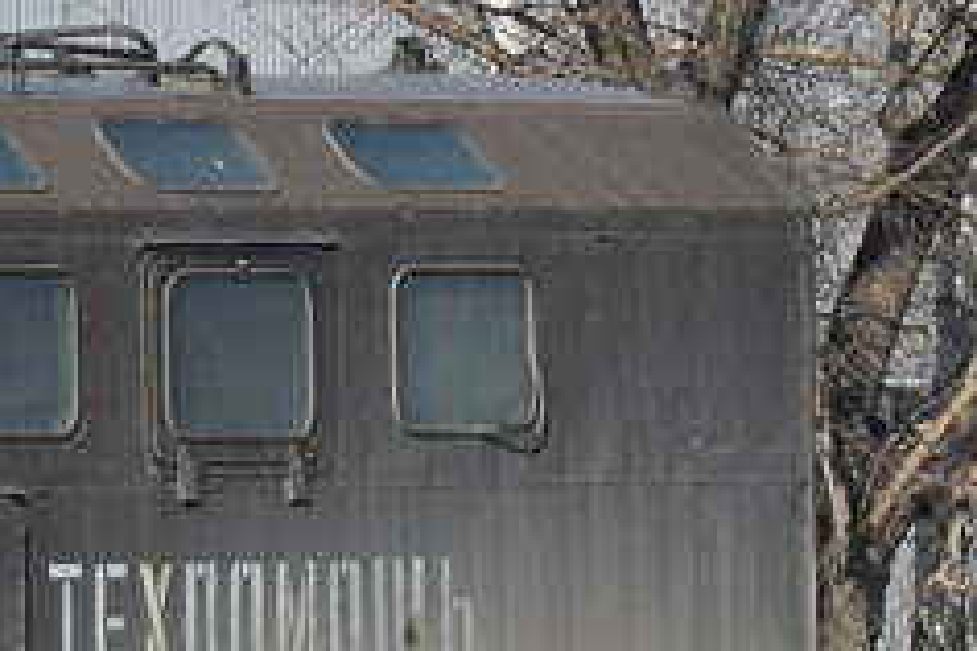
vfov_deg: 3.3
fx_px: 11358
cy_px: 222
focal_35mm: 419
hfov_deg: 4.9
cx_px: -635
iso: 100
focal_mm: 55
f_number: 6.3
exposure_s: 1/1000
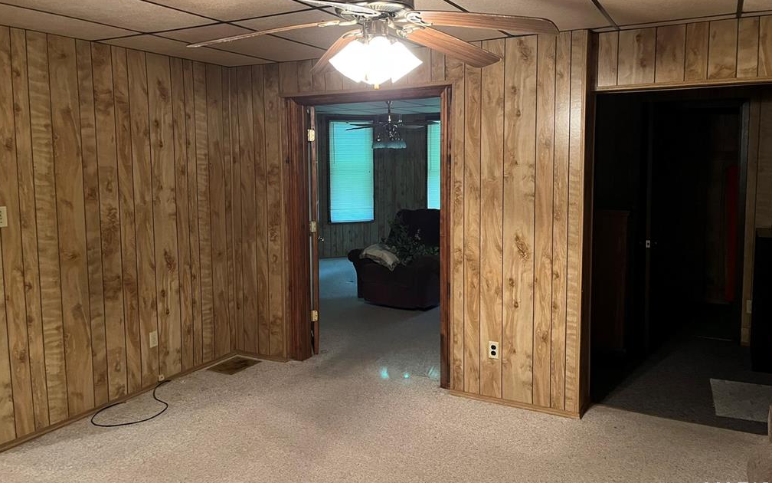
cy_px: 212
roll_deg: +0.4
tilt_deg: -4.8
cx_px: 388
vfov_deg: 44.5
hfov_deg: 66.5
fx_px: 589
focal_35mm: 28
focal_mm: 5.1
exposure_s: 1/30
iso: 500
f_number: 1.6
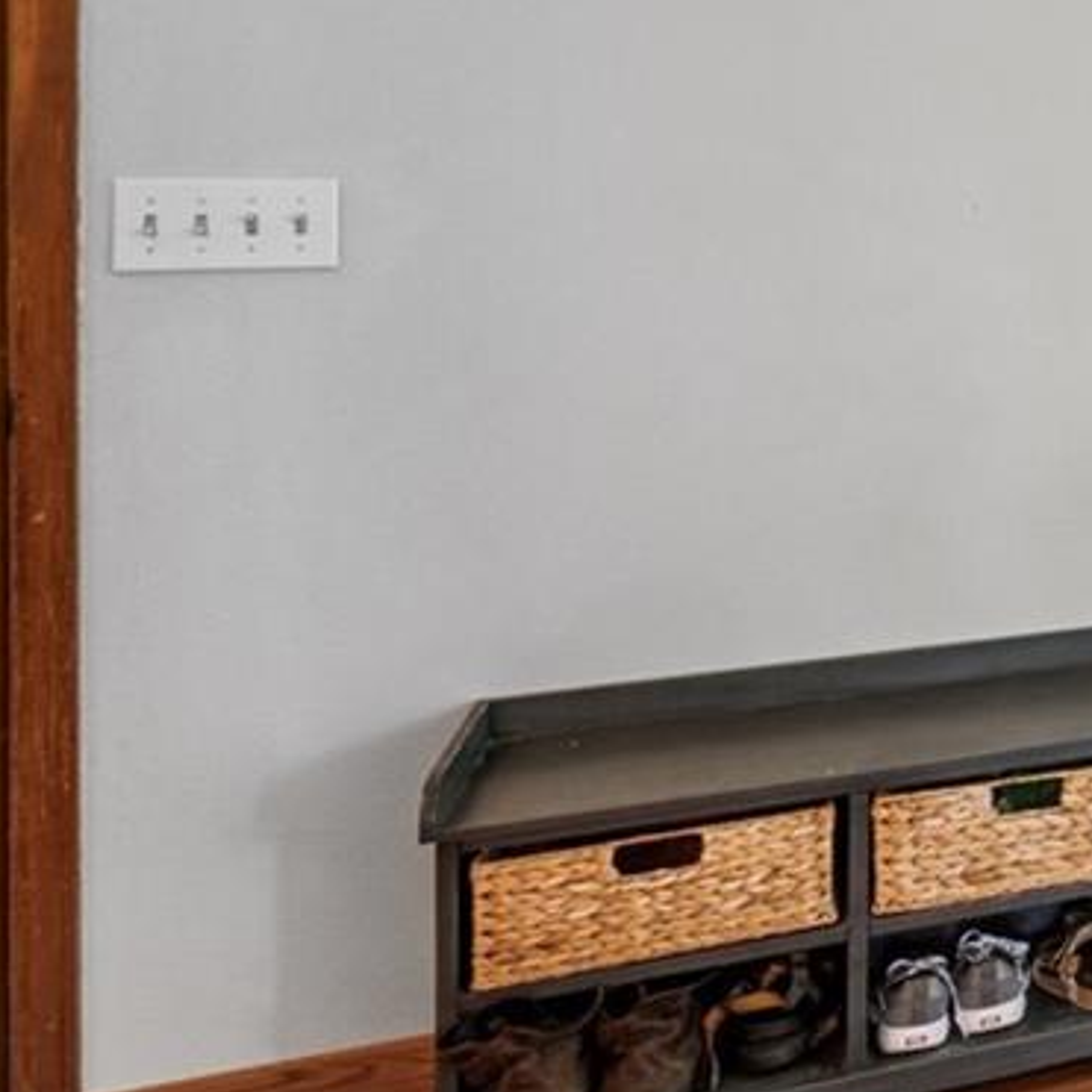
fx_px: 1963
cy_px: 153
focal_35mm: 55
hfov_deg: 20.1
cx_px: 2066
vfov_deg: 30.0
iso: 100
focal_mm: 15
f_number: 11
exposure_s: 1/1.25
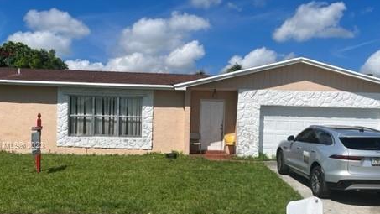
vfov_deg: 29.5
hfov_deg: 50.5
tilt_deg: -1.3
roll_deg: -0.9
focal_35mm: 40
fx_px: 403
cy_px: 146
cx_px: 196
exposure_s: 1/6173
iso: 50
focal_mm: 5.1
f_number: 1.6
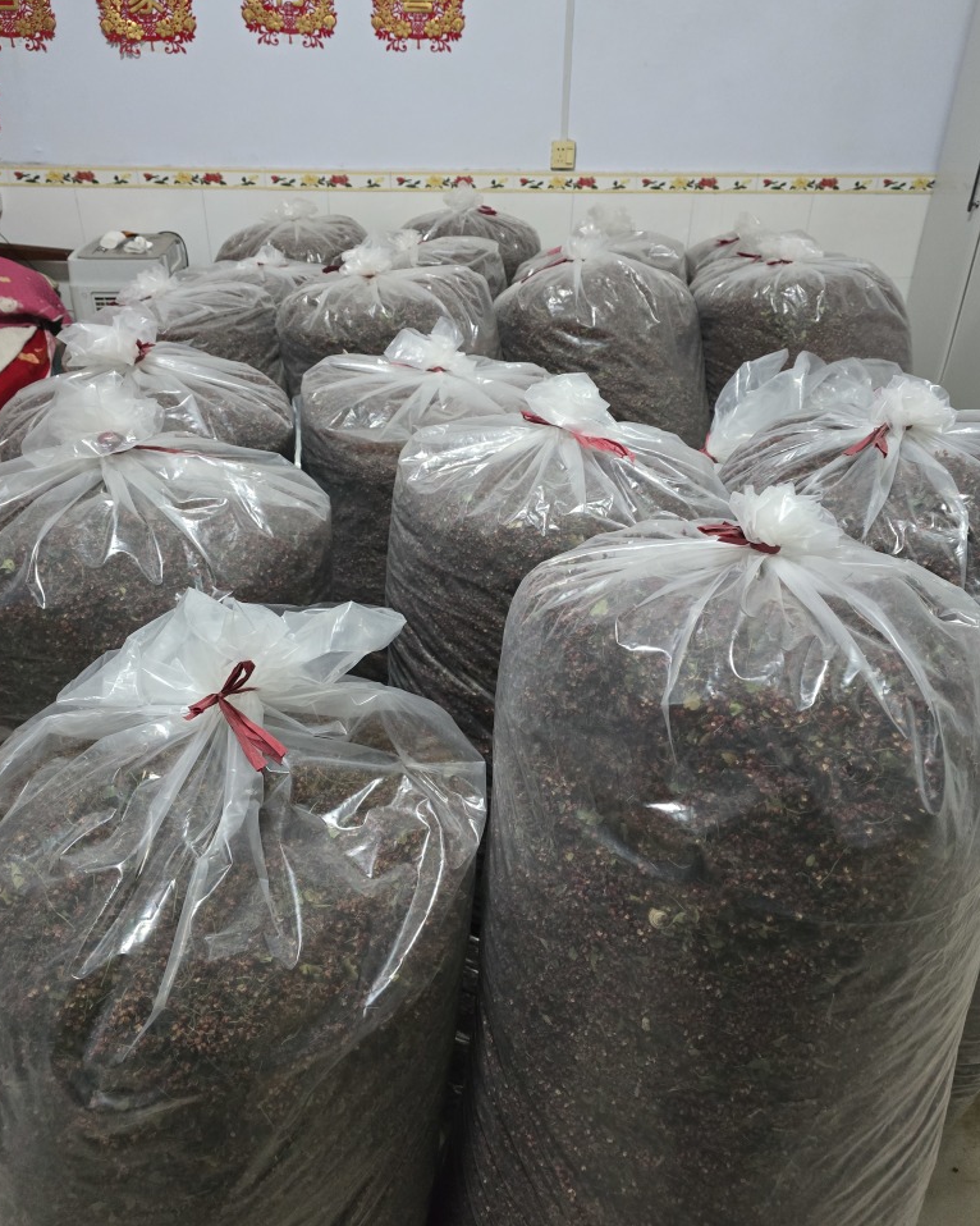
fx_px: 907
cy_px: 579
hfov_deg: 56.8
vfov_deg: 68.1
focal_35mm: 25
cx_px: 494
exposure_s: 1/100
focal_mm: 6.3
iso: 1600
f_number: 1.7
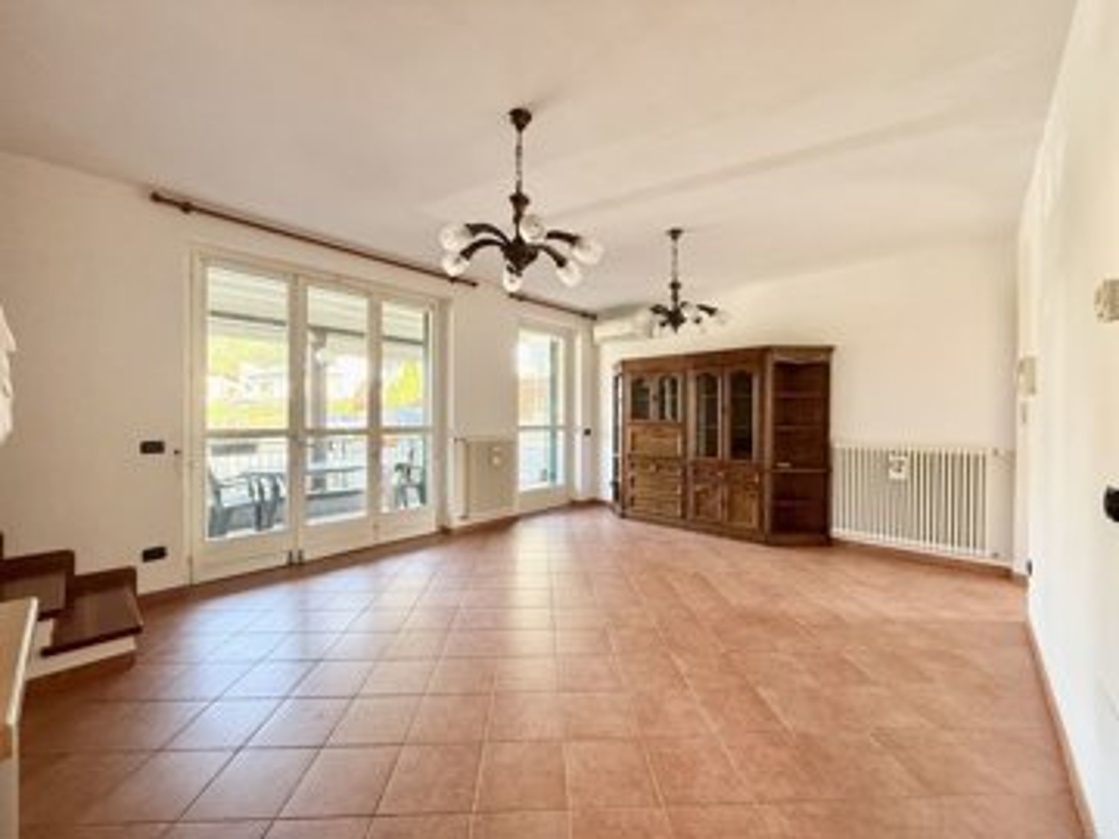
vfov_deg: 85.7
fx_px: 453
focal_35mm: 14
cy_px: 420
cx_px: 560
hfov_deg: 102.1
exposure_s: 1/99
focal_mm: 2.22
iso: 250
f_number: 2.2
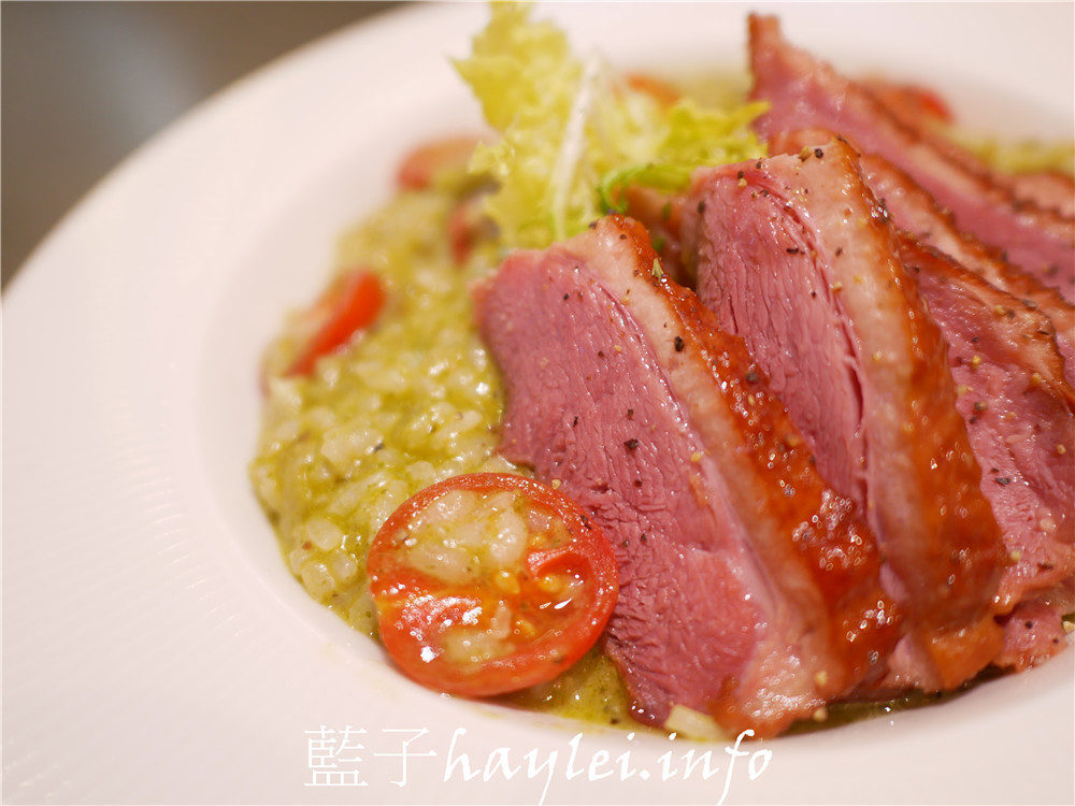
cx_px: 538
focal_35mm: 30
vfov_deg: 46.8
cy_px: 403
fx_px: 932
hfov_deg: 60.0
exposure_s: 1/60
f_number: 1.7
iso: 250
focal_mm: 15
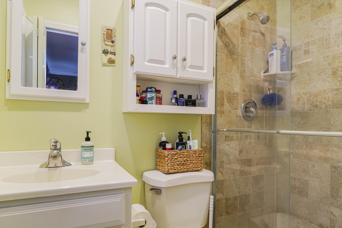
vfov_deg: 57.1
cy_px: 124
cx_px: 164
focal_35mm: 22
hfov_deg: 78.5
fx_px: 209
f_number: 4
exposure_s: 1/160
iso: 1600
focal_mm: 20
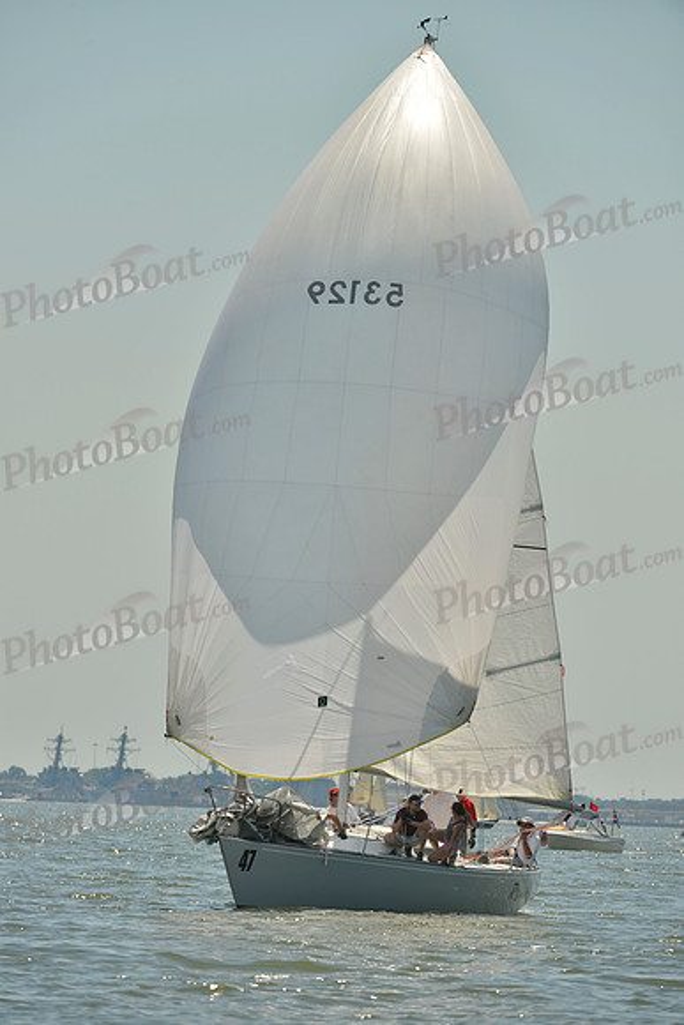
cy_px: 512
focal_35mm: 280
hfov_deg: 4.9
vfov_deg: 7.4
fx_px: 7975
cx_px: 342
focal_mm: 280
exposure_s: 1/1000
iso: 200
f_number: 8
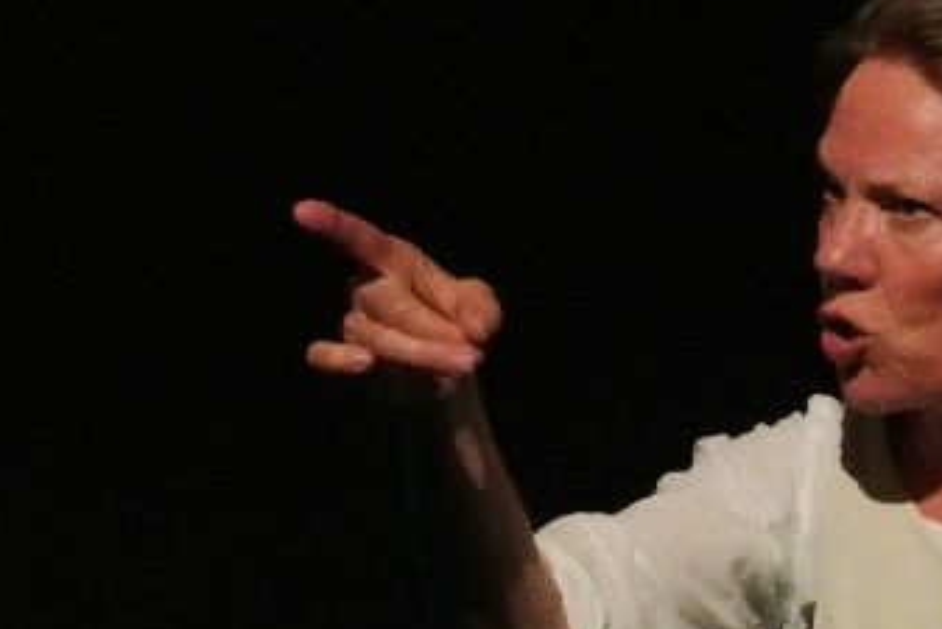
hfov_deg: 5.2
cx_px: 1104
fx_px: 10314
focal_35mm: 394
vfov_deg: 3.5
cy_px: 611
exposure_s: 1/100
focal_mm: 61.6
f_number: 9
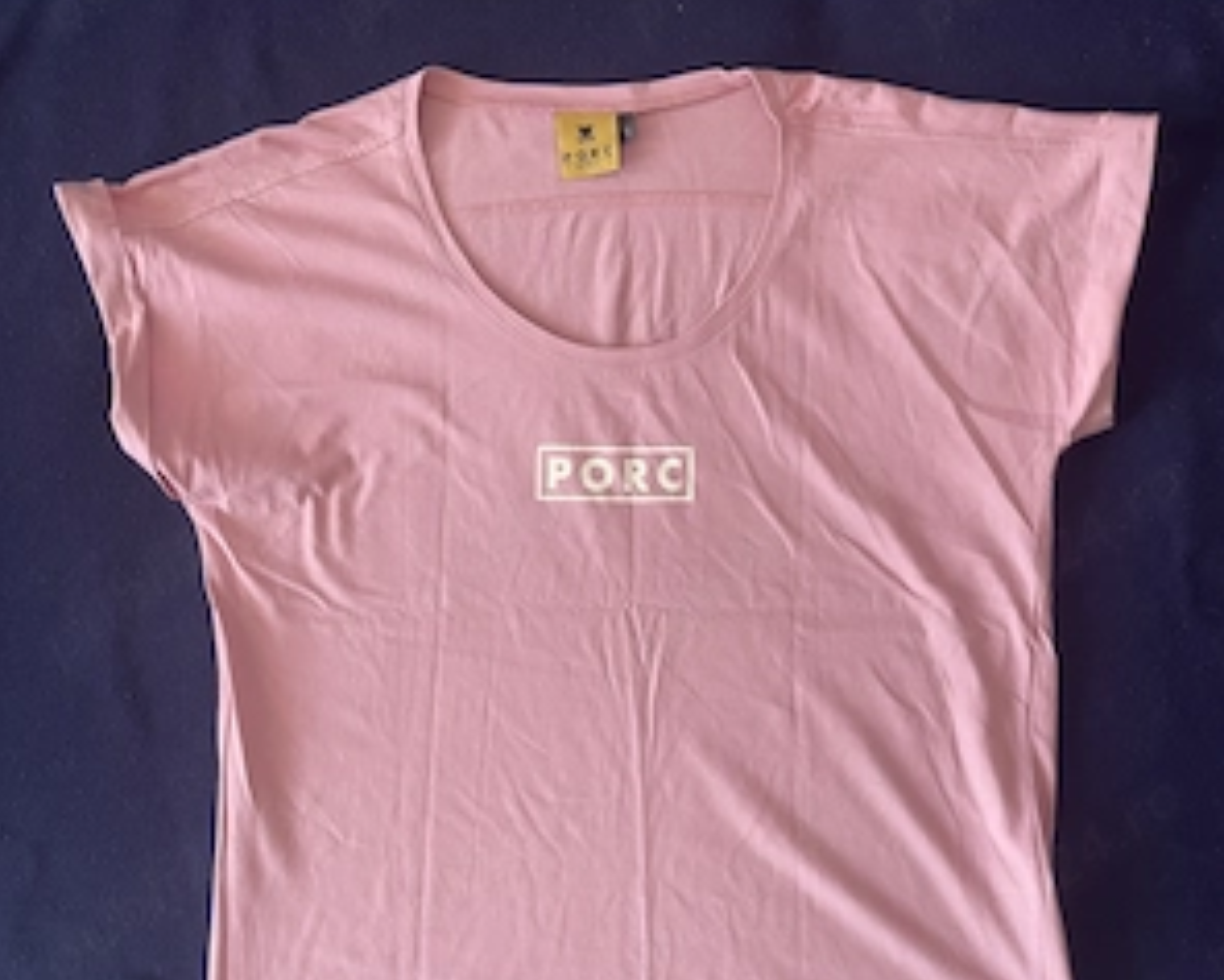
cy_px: 633
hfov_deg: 54.2
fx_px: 1196
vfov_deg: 44.1
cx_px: 612
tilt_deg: -85.9
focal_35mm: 33
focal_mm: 5.1
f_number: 1.6
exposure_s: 1/60
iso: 250
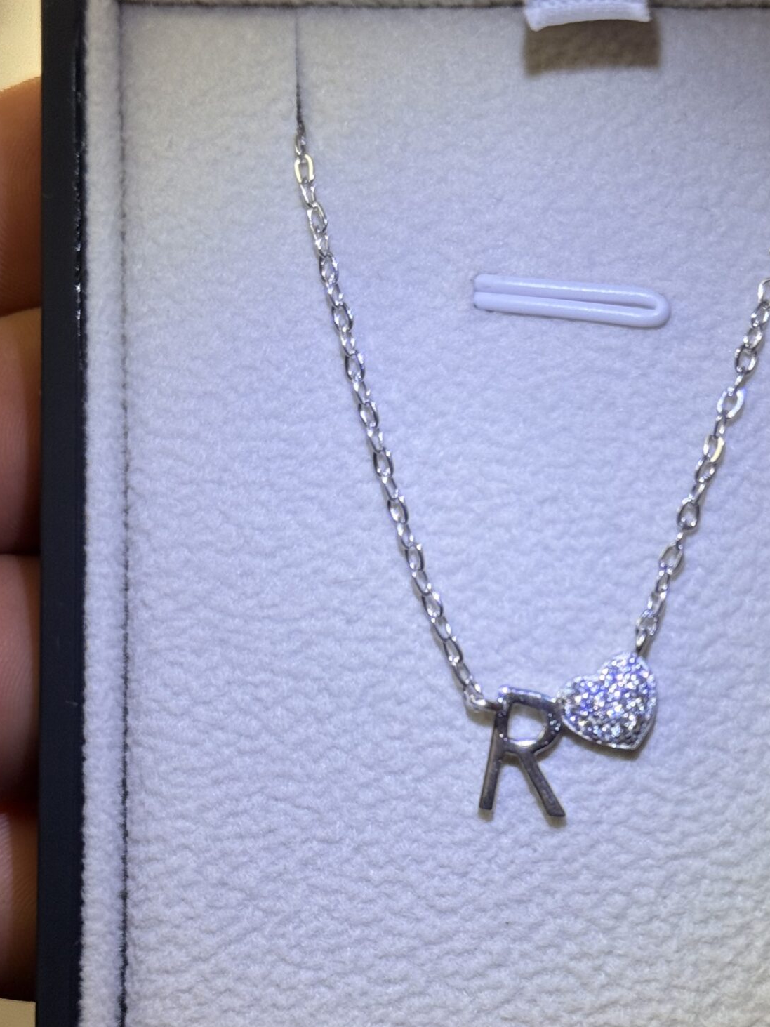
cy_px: 607
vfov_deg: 23.3
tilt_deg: -47.9
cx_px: 597
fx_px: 2492
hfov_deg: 17.4
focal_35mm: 84
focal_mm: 6.76
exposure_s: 1/100
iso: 50
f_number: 1.78
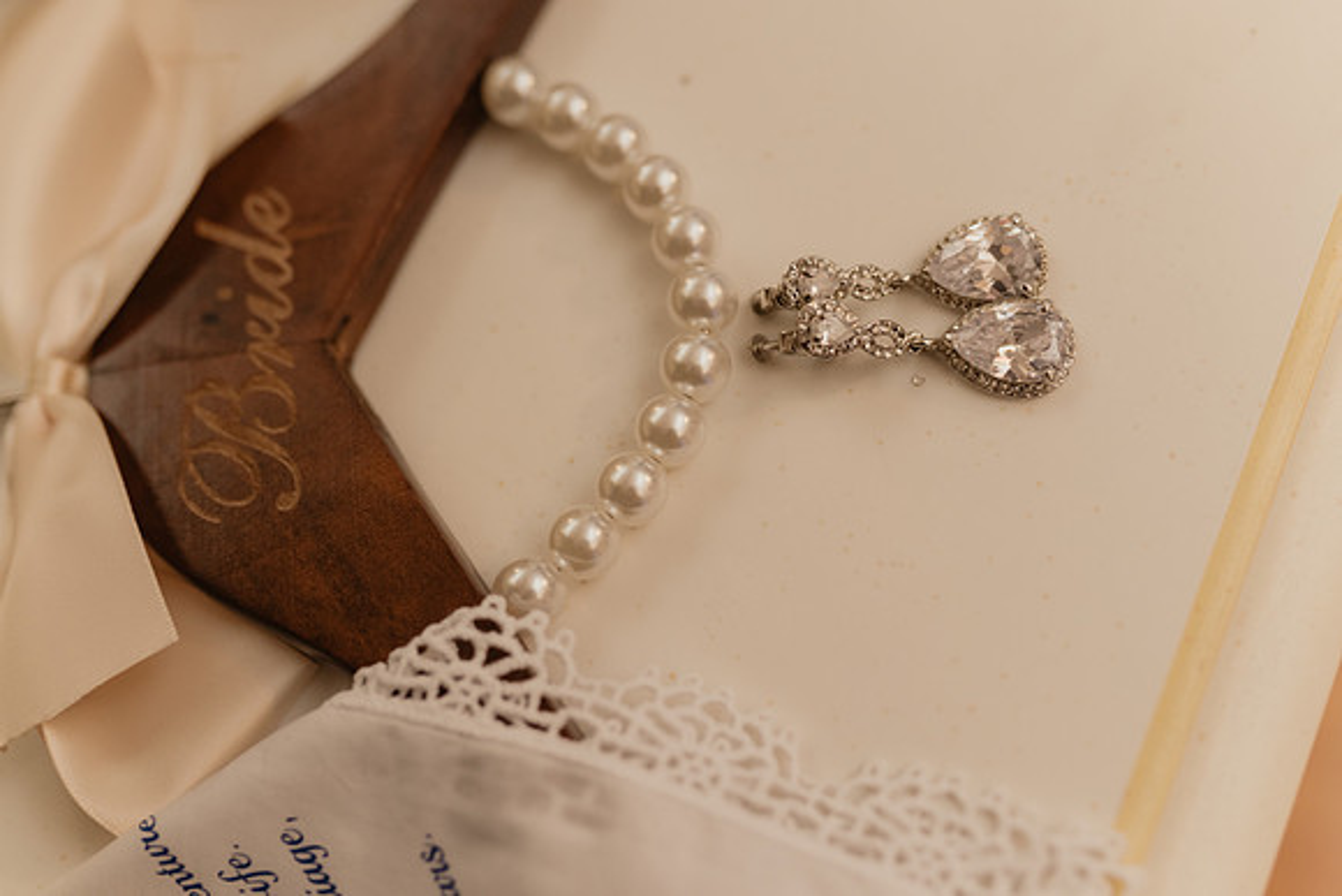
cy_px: 447
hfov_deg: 51.7
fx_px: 1384
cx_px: 670
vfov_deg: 35.9
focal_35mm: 37
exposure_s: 1/125
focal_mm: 35
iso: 320
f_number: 2.2
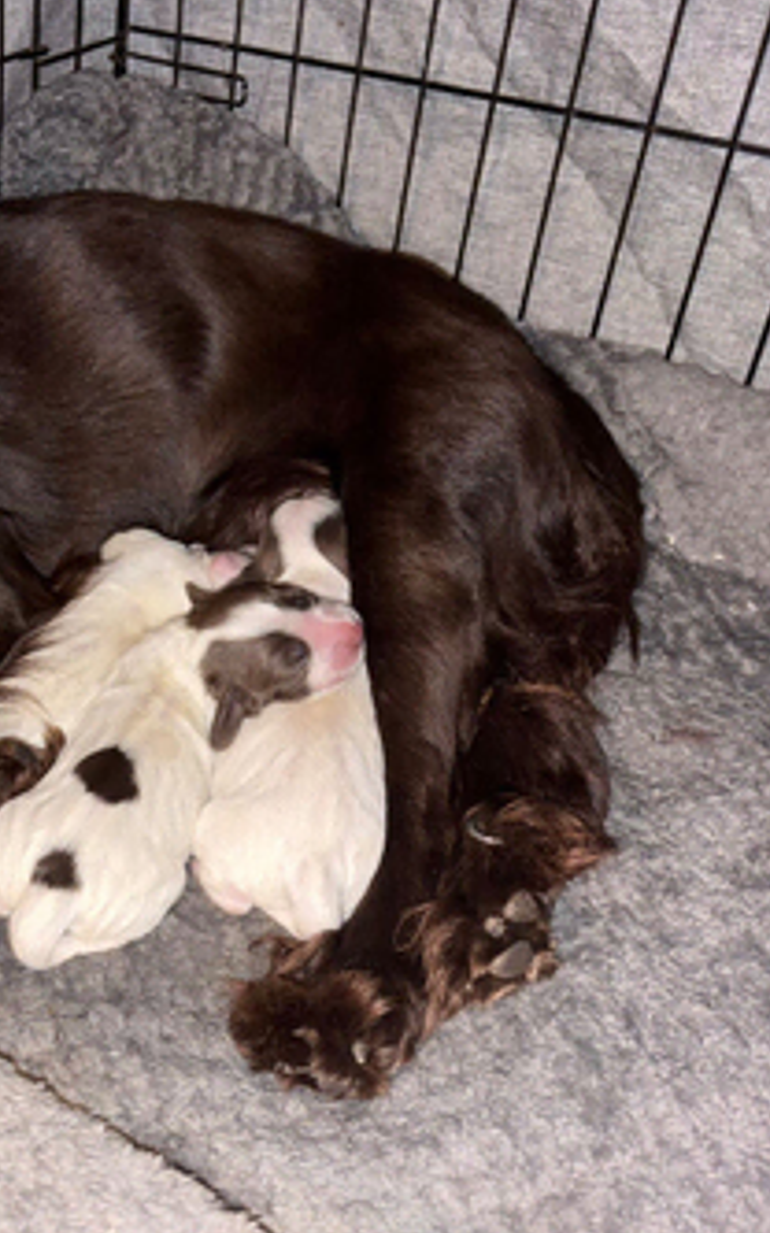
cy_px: 605
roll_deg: +2.7
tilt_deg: -38.0
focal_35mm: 39
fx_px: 1310
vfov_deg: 50.4
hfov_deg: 30.1
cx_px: -31
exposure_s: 1/4
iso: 40
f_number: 1.6
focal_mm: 5.96
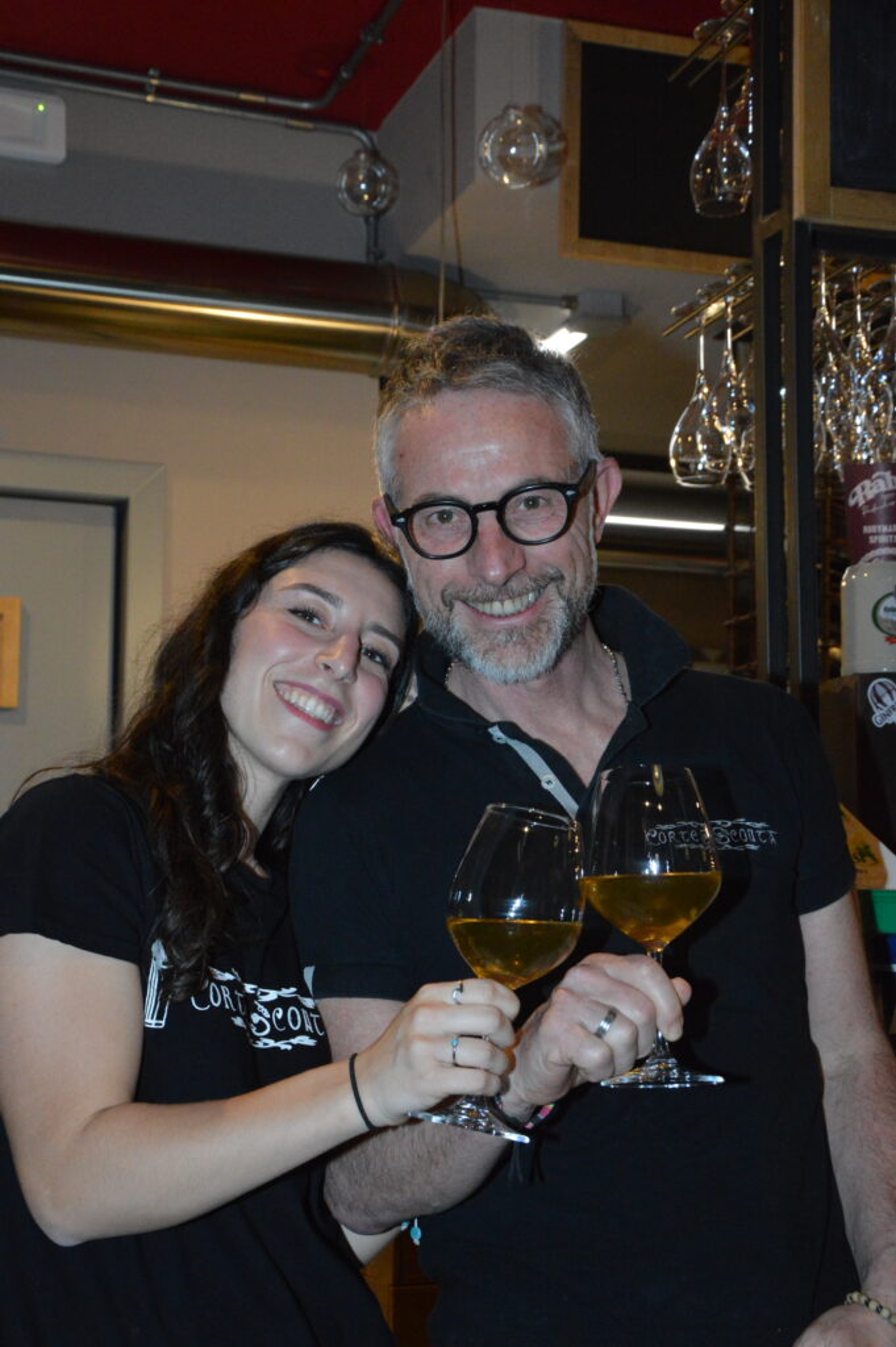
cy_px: 674
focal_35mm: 60
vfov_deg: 33.4
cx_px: 448
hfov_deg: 22.6
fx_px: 2244
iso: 3200
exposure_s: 1/60
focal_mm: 40
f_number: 8
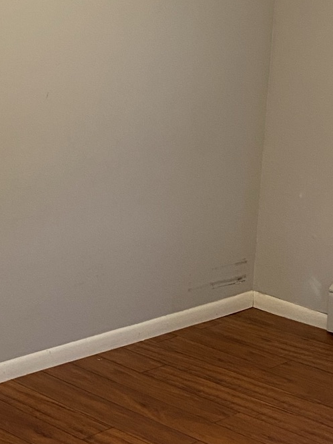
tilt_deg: -7.7
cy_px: 147
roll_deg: -3.2
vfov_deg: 24.3
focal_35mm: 80
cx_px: 27
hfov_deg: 18.1
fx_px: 1027
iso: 250
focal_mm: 4.25
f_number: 1.8
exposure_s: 1/60
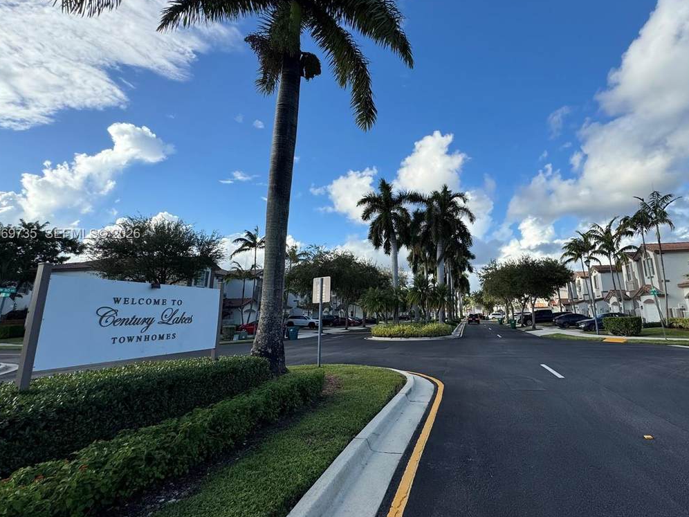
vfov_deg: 71.4
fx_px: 358
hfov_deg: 86.7
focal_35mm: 18
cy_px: 235
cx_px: 411
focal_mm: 2.22
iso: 50
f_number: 2.2
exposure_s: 1/1395
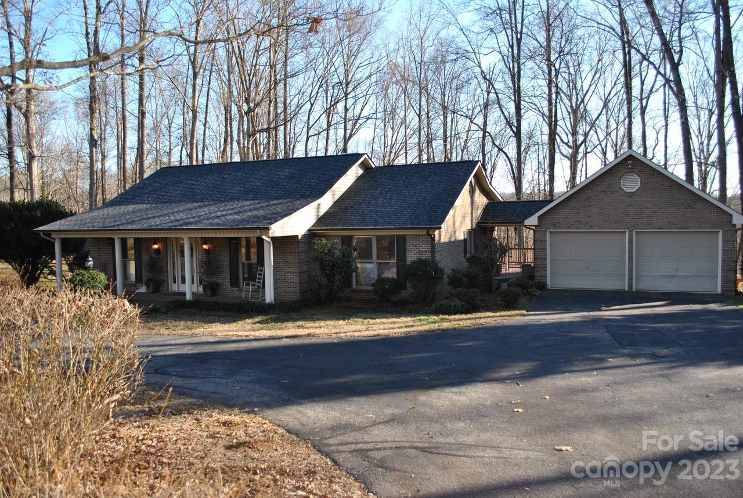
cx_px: 372
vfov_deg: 43.7
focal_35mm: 30
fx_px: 620
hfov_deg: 61.9
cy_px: 249
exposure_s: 1/200
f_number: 4.5
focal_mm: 20
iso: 100
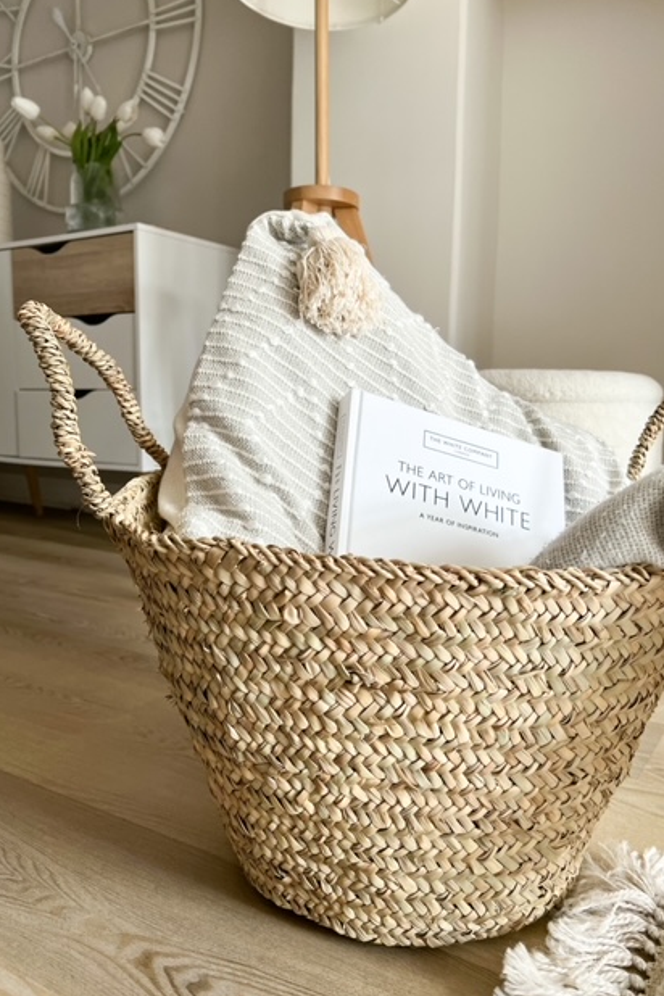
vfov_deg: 65.5
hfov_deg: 46.3
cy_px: 493
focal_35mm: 28
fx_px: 775
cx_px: 367
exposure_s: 1/120
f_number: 1.5
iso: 100
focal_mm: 5.7
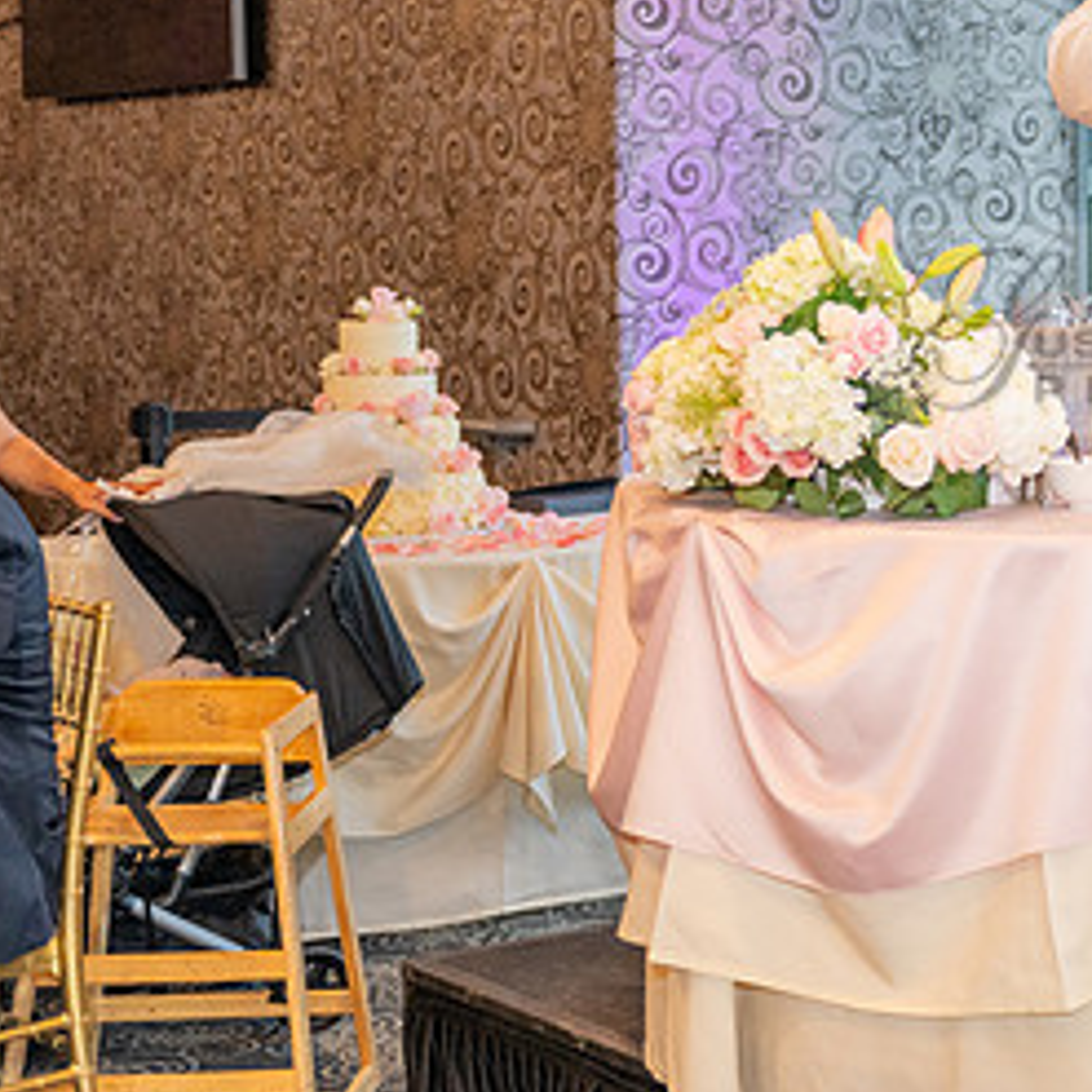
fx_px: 2712
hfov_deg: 21.4
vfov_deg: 22.6
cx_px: 1256
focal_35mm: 76
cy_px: 329
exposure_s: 1/125
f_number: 2.8
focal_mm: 38
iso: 1000
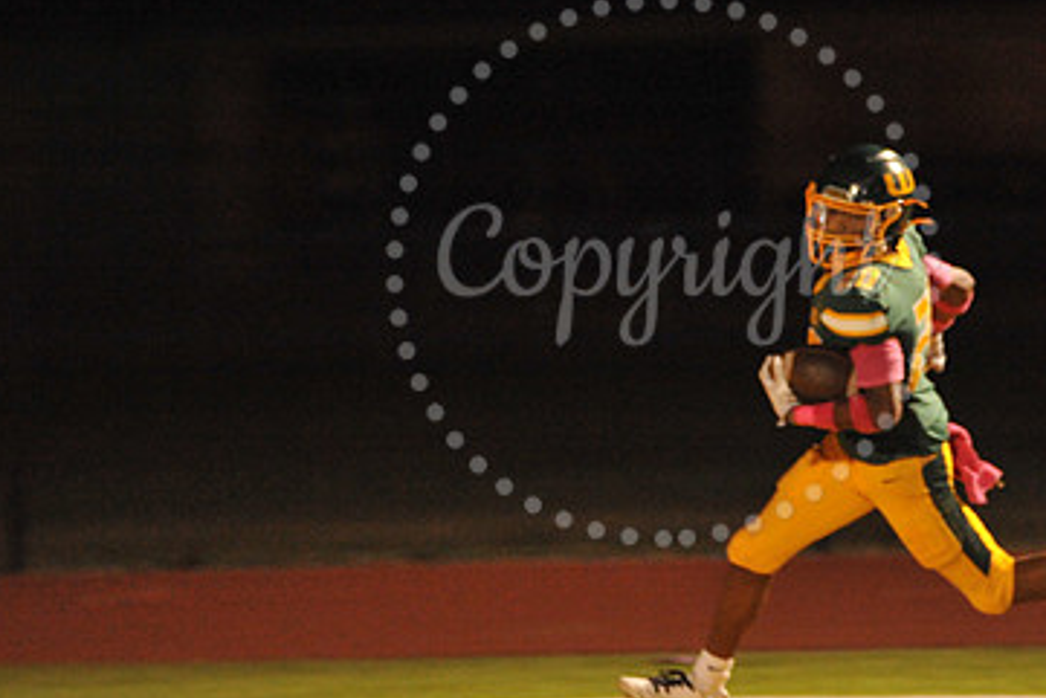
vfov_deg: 1.9
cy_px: 266
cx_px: 664
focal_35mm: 722
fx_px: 20985
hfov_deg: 2.9
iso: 6400
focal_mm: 450
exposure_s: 1/200
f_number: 6.3
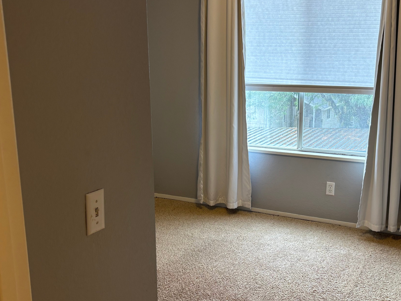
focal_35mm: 45
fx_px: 521
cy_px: 164
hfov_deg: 42.0
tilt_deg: -13.8
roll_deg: -0.1
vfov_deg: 32.2
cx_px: 225
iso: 64
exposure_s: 1/60
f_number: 1.6
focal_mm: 5.96
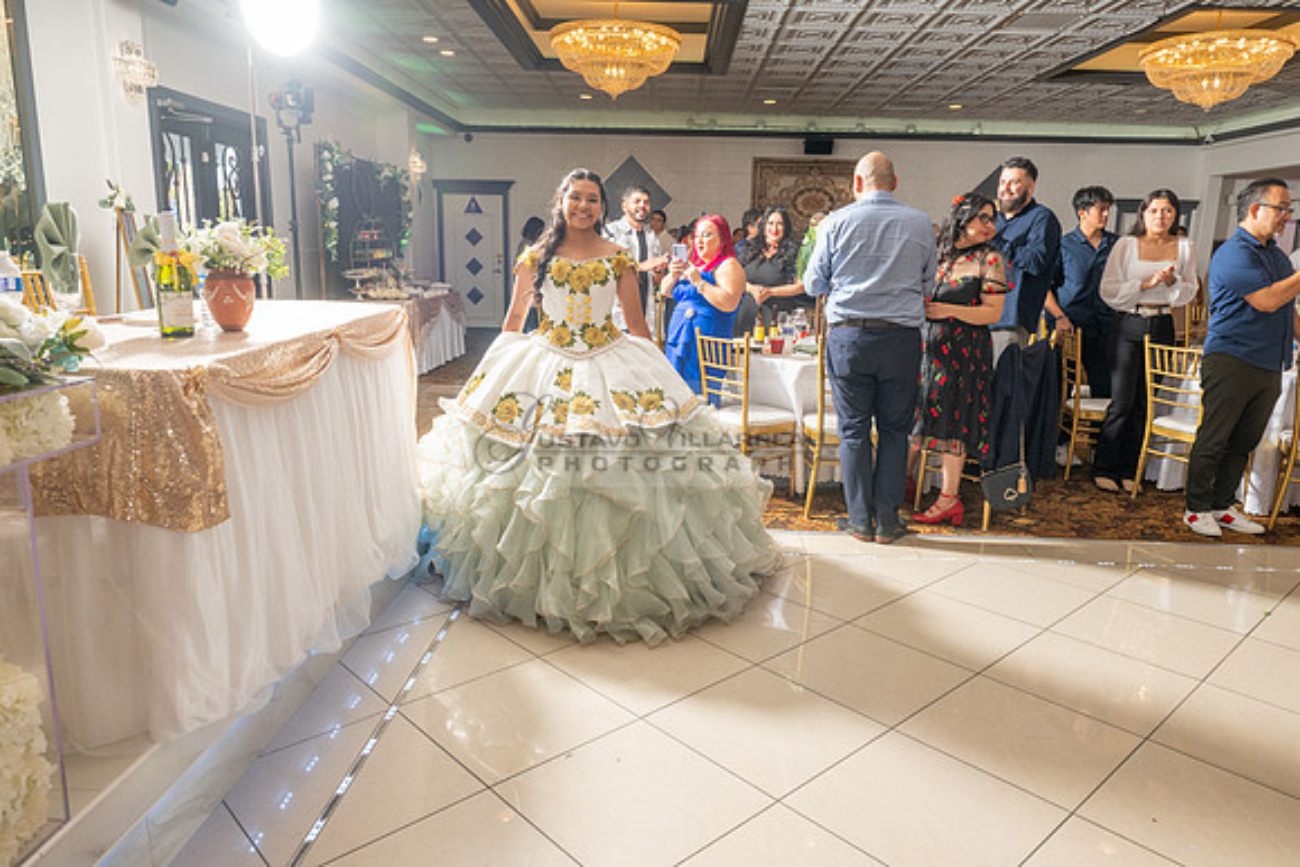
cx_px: 650
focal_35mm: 24
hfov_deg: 73.7
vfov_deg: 53.2
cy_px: 434
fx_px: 867
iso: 500
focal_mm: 24
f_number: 6.3
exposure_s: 1/200
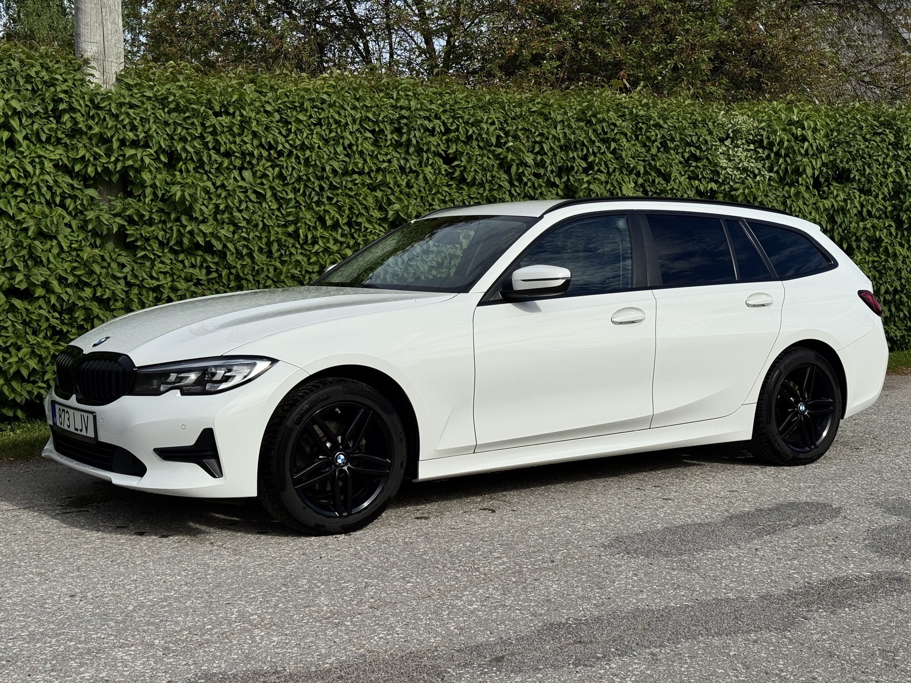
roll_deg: -0.5
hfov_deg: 39.7
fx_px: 1263
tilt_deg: -5.8
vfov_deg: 30.3
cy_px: 342
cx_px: 456
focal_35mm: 48
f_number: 1.78
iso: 80
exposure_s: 1/9009
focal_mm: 6.76
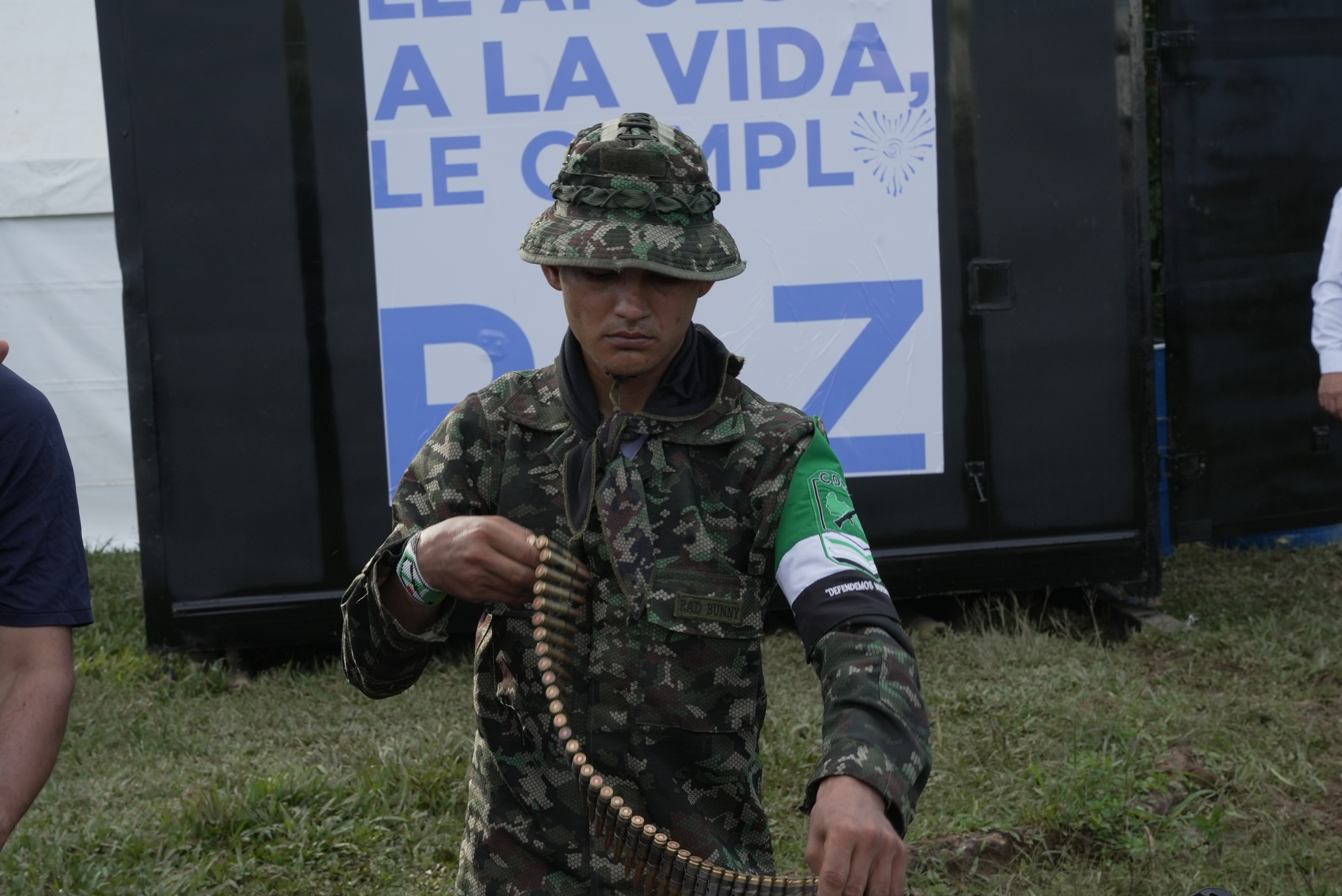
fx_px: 2611
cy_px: 448
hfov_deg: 28.8
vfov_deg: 19.5
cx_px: 671
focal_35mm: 70
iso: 800
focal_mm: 70
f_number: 14
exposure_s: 1/160
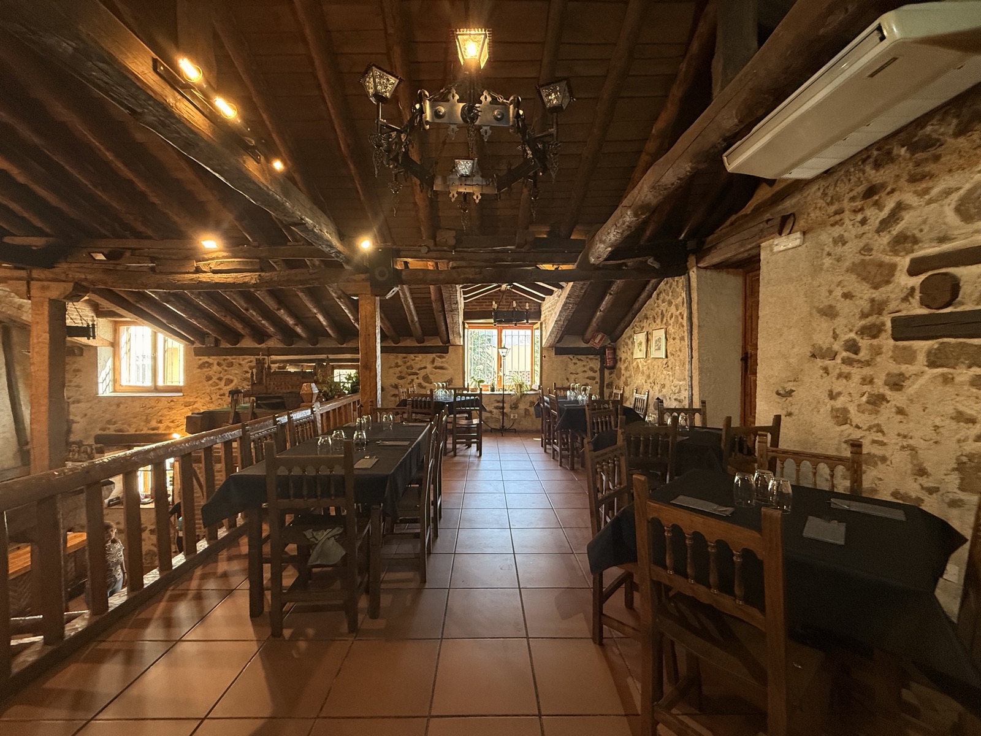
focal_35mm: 14
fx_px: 397
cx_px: 490
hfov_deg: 102.1
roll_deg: -0.3
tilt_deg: +0.1
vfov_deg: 85.7
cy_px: 368
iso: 320
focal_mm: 2.22
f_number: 2.2
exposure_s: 1/100
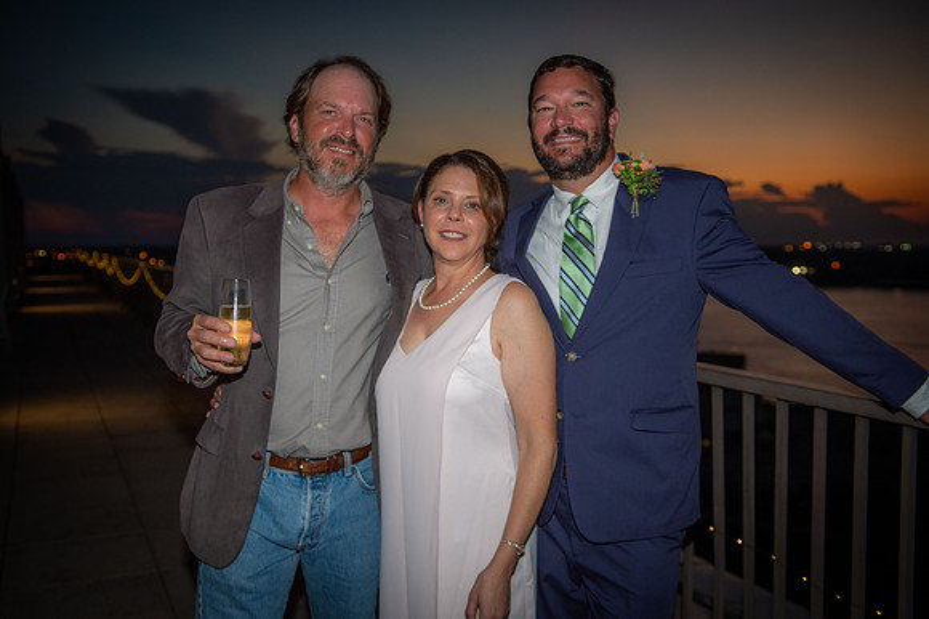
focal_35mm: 36
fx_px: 928
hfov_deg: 53.2
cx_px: 464
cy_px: 310
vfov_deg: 36.8
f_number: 4
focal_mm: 36
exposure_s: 1/160
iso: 1000
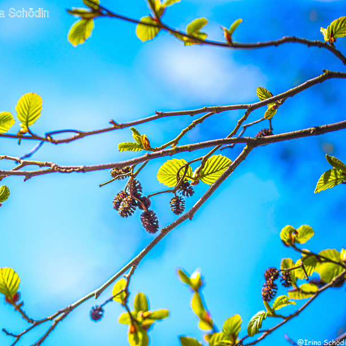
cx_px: 92
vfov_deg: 15.2
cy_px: 173
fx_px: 1300
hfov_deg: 15.1
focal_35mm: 115
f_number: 3.2
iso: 100
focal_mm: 90
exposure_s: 1/2500
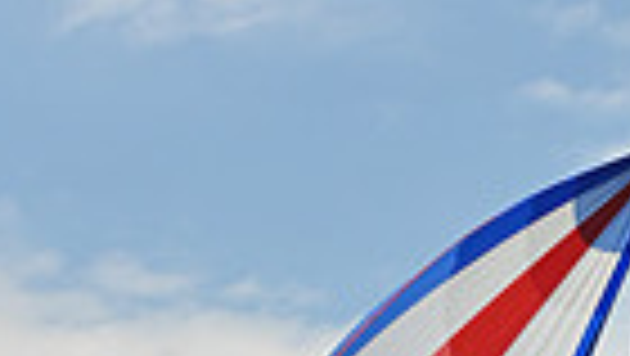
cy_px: 1194
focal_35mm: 304
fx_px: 5082
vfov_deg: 3.9
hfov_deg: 7.1
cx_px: 664
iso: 320
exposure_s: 1/1600
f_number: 8
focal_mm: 70
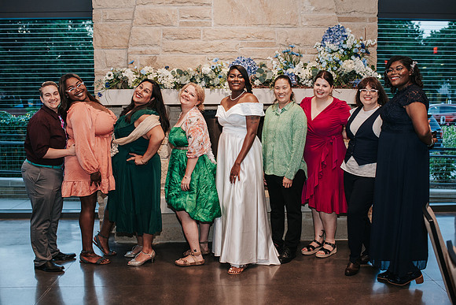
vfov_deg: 34.2
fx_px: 494
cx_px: 239
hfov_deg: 49.5
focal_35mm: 39
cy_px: 156
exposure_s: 1/160
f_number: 2.8
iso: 1000
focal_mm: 35
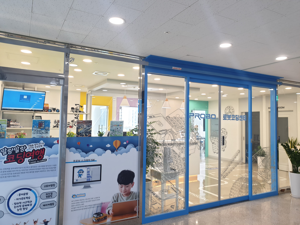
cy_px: 112
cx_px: 150
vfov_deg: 53.1
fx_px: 225
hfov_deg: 67.3
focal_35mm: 26
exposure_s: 1/60
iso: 125
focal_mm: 4.3
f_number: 2.4
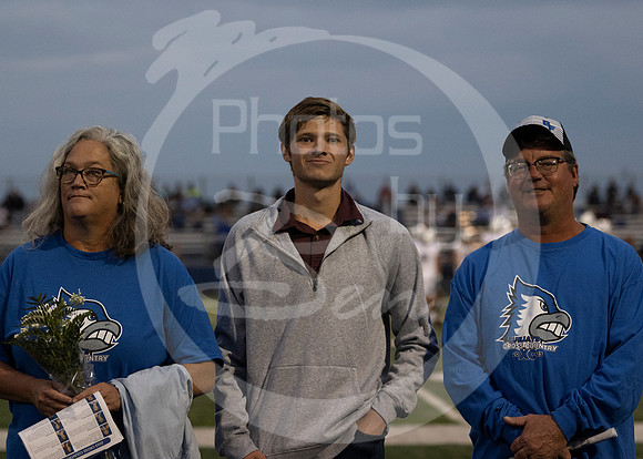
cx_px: 322
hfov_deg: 14.3
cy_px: 189
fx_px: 2561
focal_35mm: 140
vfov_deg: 10.2
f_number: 2.8
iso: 2000
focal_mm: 75
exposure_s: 1/1000
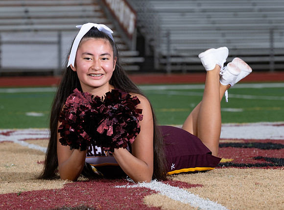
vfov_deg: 7.0
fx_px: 1710
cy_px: 92
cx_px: 144
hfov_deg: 9.5
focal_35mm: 210
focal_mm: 145
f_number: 7.1
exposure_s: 1/200
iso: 64
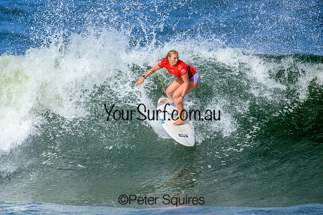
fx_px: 9872
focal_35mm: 1100
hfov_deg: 1.9
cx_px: 101
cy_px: 119
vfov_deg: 1.3
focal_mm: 800
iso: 250
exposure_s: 1/3200
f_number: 6.3
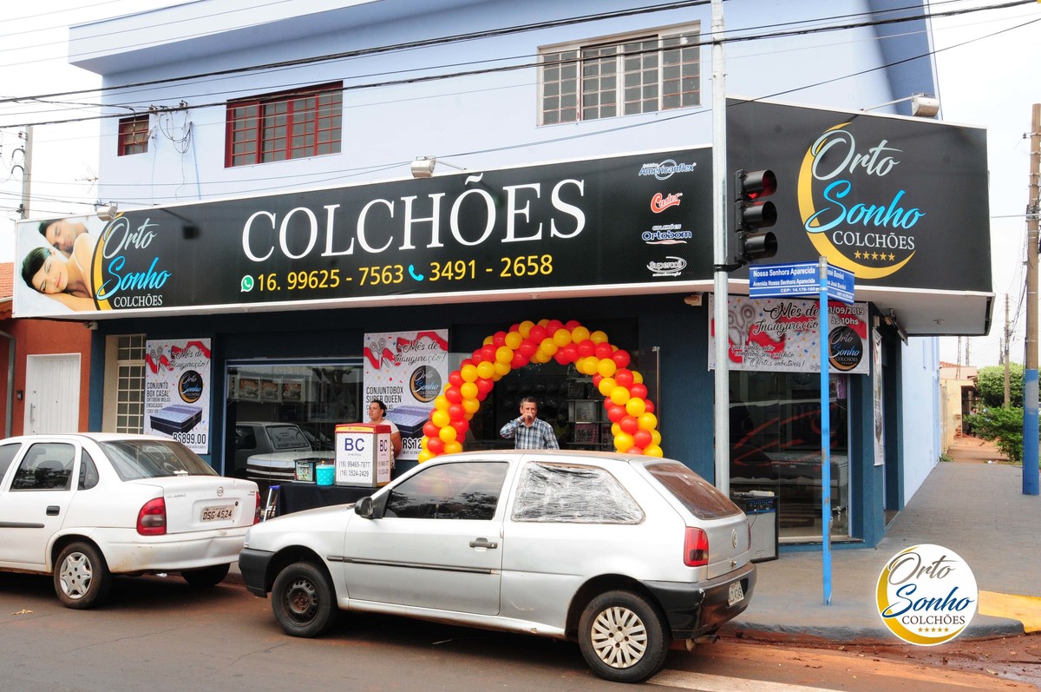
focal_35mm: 33
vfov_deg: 39.9
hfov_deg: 57.3
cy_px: 346
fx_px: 953
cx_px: 520
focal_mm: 22
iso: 400
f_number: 14
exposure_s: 1/60
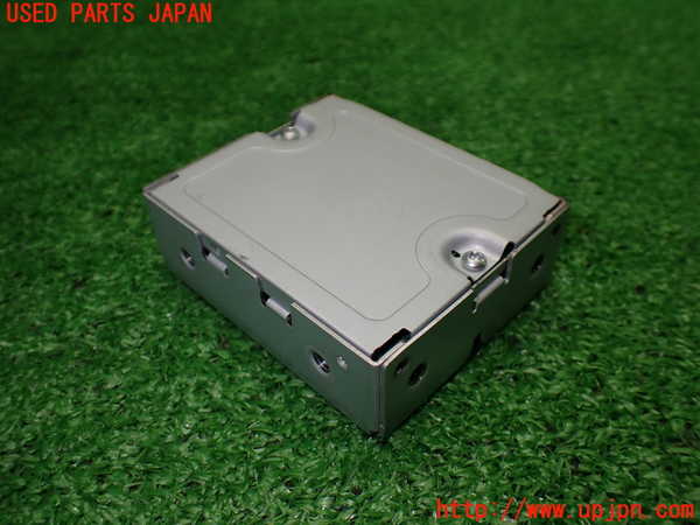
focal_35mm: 30
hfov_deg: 60.0
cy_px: 262
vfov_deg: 46.8
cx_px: 350
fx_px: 607
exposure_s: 1/125
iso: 160
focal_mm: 5.4
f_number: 2.3
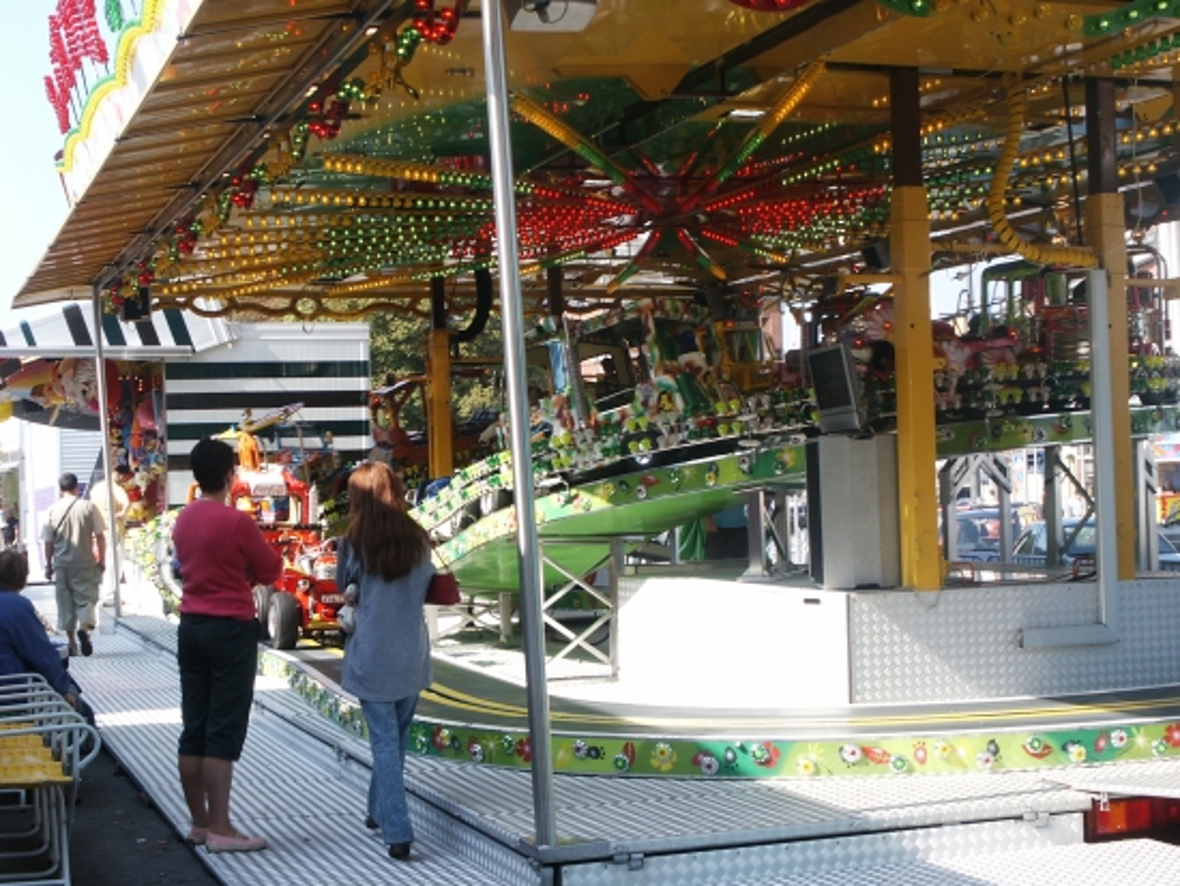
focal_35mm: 55
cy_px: 443
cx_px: 590
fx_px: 1876
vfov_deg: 26.6
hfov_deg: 34.9
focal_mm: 11.44
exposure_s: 1/60
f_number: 8
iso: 64
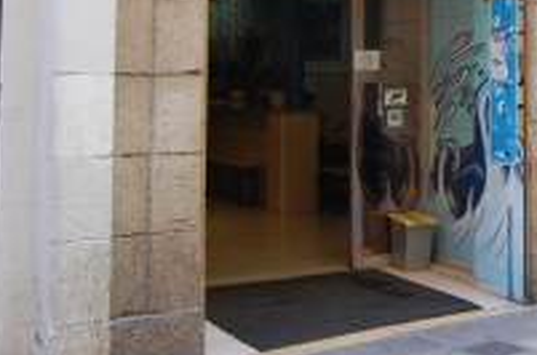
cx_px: 562
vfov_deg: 19.6
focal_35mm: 67
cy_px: -9
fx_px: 997
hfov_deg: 28.0
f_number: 5
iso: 400
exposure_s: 1/100
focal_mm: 18
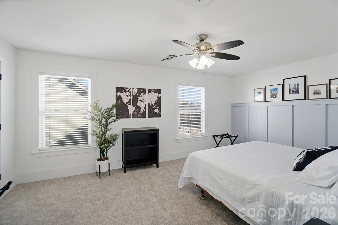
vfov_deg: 77.2
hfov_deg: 100.4
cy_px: 112
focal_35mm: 15
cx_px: 169
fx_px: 141
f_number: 4
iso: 100
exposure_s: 1/800
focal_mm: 10
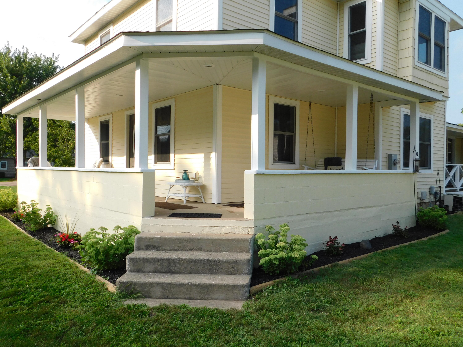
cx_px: 232
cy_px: 174
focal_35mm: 28
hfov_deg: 63.4
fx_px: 375
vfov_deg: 49.7
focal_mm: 4.9
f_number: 3.2
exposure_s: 1/640
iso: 125
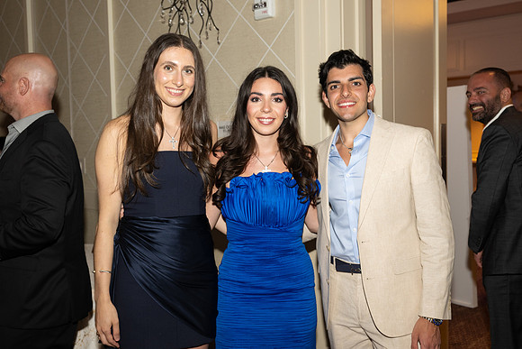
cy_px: 174
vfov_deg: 35.1
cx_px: 261
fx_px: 551
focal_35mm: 38
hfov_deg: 50.7
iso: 800
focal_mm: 38
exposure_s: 1/100
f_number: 5.6
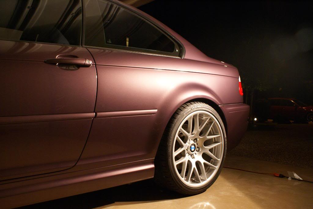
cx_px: 156
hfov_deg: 61.9
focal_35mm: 30
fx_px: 261
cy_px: 104
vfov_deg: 43.7
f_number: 4
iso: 400
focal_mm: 20
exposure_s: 1/30
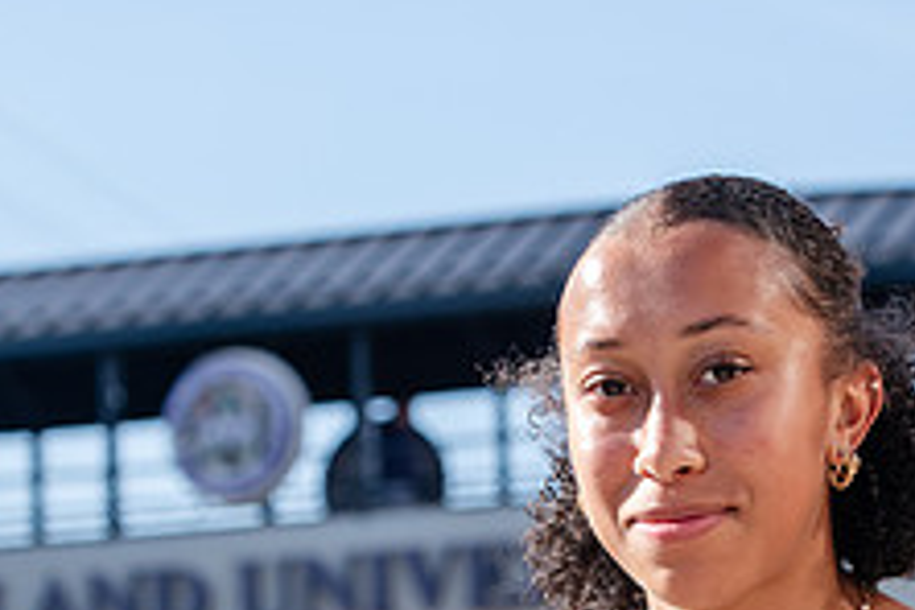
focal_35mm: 183
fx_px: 4651
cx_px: 499
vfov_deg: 7.5
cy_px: 579
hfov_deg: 11.2
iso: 160
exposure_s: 1/400
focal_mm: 70
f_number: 5.6
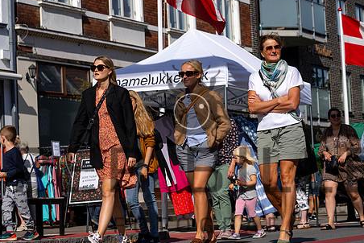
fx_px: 1012
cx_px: 185
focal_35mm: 100
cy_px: 131
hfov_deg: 20.4
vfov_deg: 13.7
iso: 100
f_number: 5
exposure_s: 1/1600
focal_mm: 78
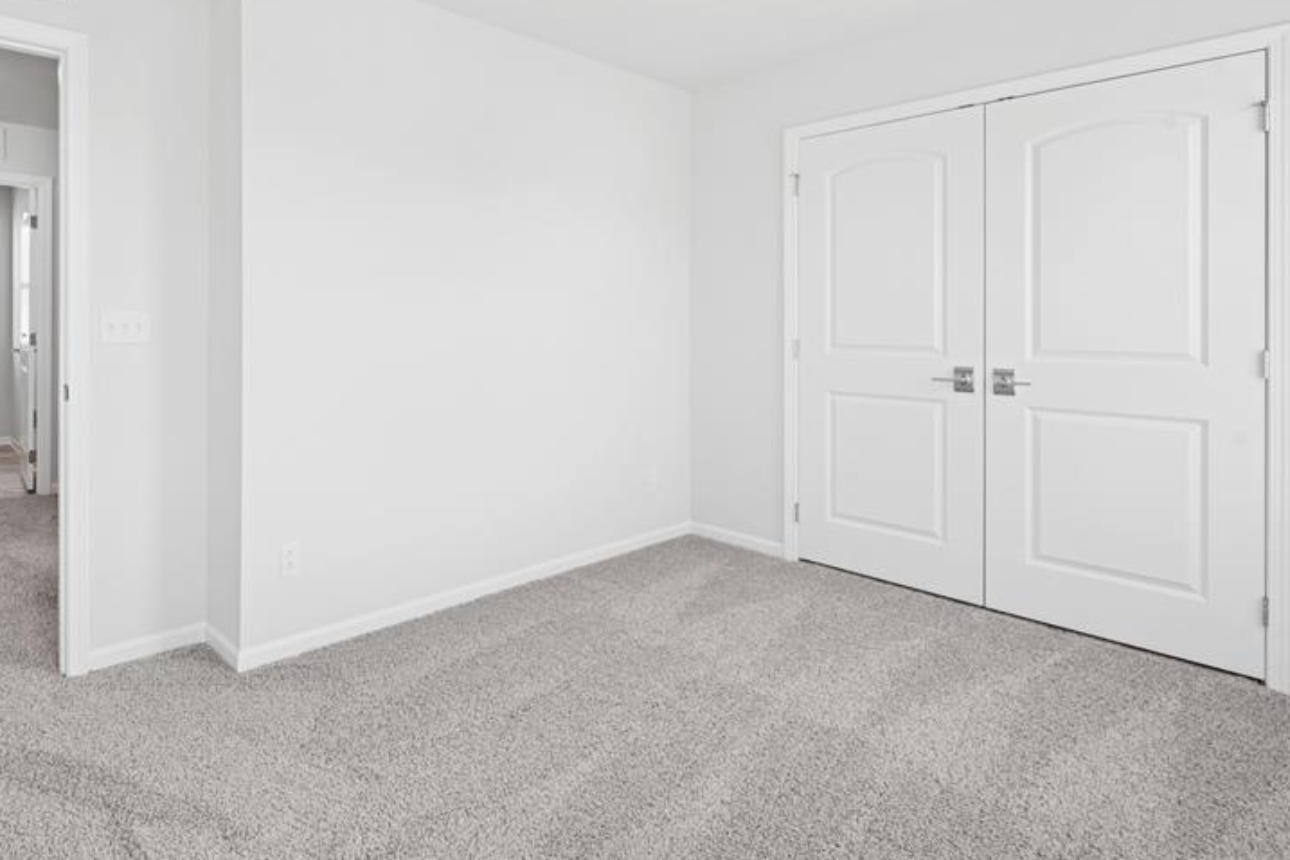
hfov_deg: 81.8
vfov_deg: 61.0
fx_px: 717
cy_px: 316
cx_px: 455
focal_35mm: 20
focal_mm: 14
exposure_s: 1/5
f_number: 9
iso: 80
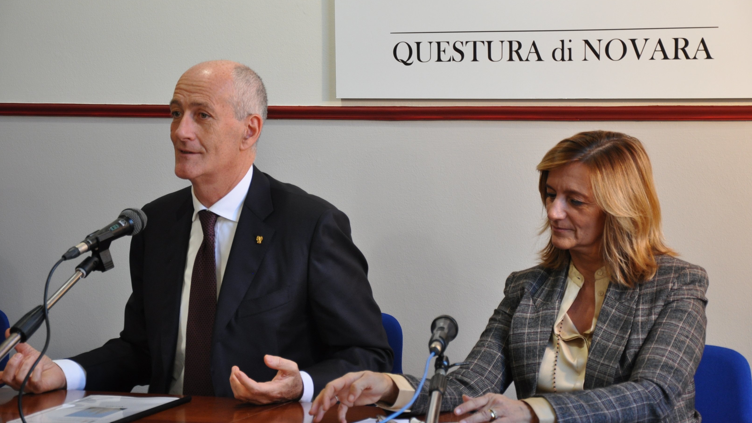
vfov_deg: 11.0
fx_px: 2193
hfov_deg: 19.5
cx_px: 376
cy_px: 180
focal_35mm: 110
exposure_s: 1/60
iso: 800
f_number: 5.3
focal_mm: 70
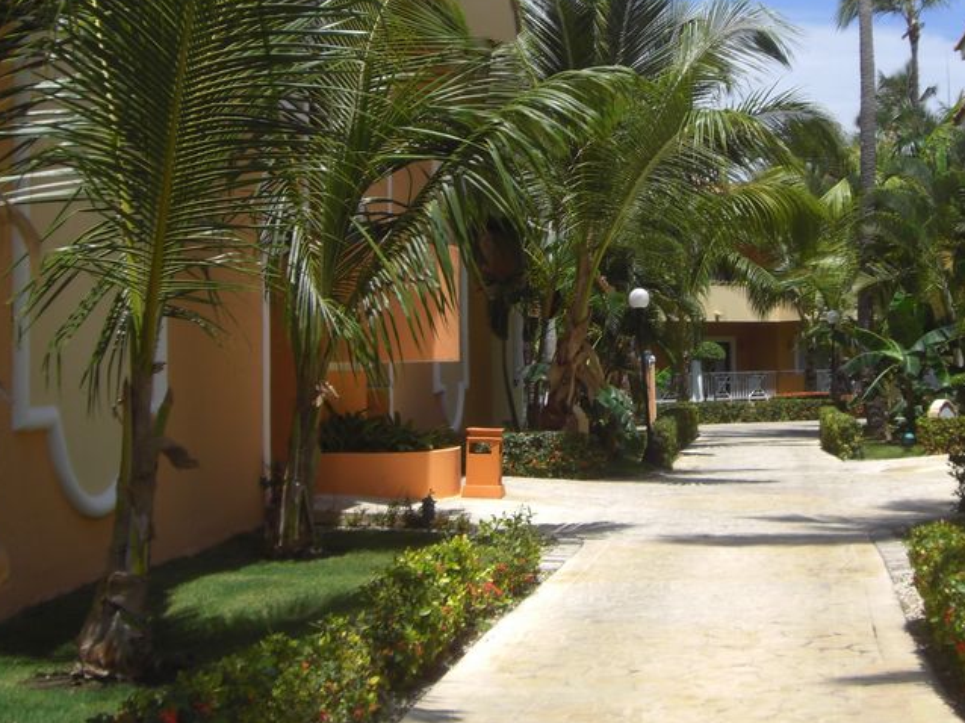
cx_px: 635
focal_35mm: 61
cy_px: 244
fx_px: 1700
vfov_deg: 23.9
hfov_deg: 31.5
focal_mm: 6.2
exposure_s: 1/160
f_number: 8
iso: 64
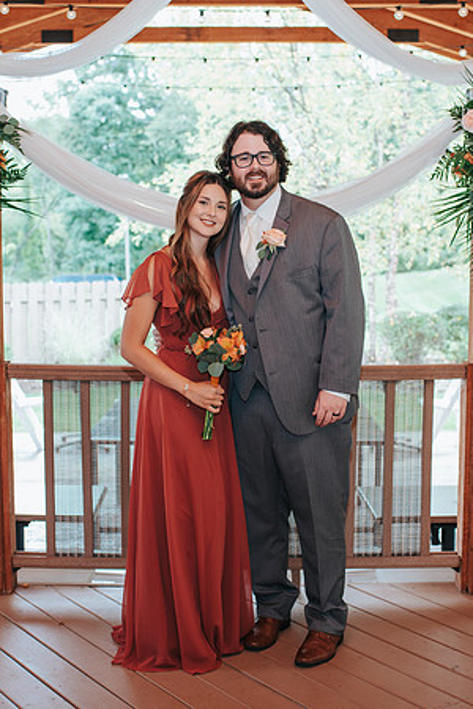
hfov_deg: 25.5
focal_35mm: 53
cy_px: 354
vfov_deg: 37.5
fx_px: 1044
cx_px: 236
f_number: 3.2
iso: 400
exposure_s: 1/200
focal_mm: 35
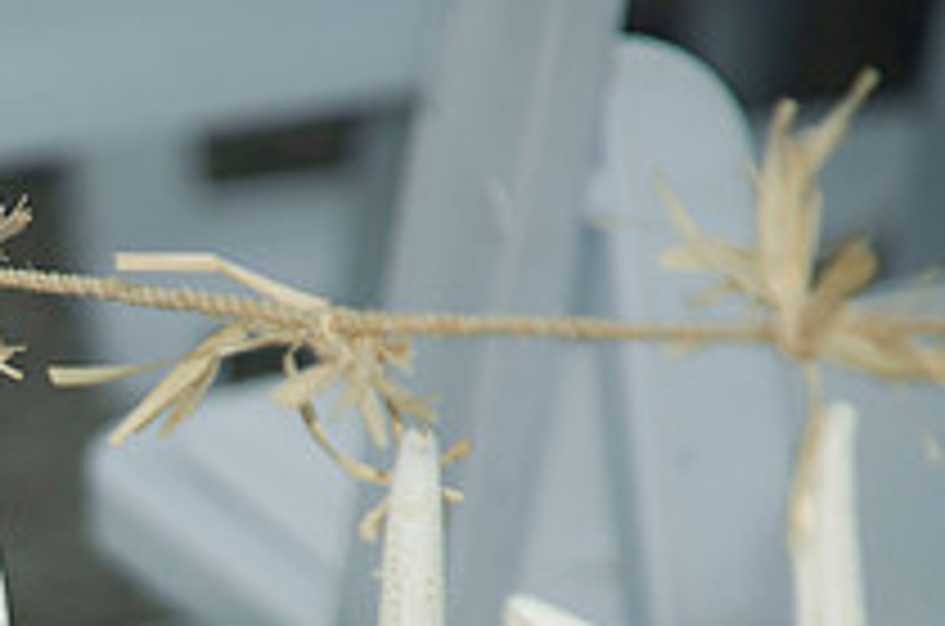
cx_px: -320
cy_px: 712
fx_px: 14640
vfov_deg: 2.4
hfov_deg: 3.7
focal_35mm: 559
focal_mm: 135
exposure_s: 1/250
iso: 100
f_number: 6.3
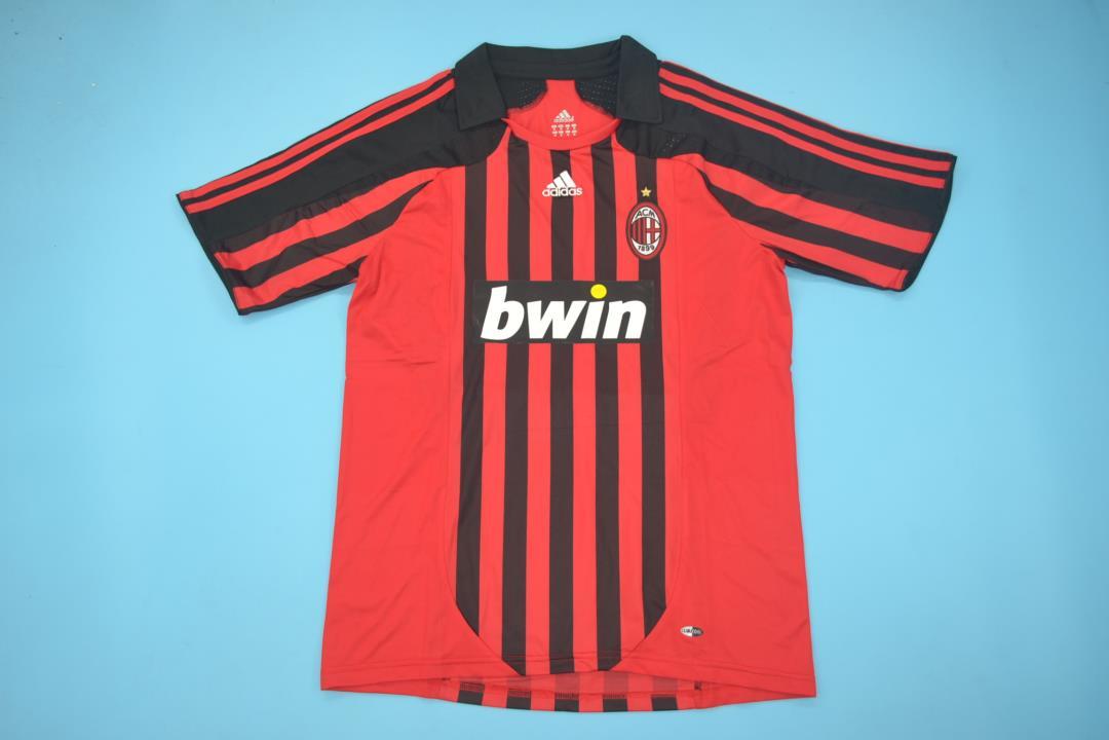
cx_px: 554
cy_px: 370
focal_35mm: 30
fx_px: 924
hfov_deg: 61.9
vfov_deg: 43.6
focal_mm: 20
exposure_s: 1/100
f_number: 4
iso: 200
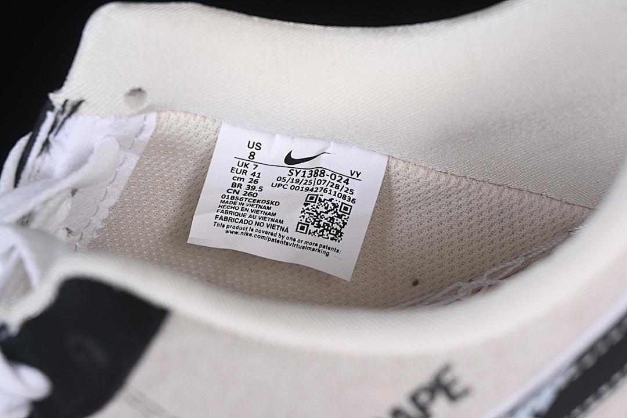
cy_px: 209
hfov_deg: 27.0
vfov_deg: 18.2
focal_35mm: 75
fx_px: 1306
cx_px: 314
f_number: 7.1
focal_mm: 50
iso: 160
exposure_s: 1/60
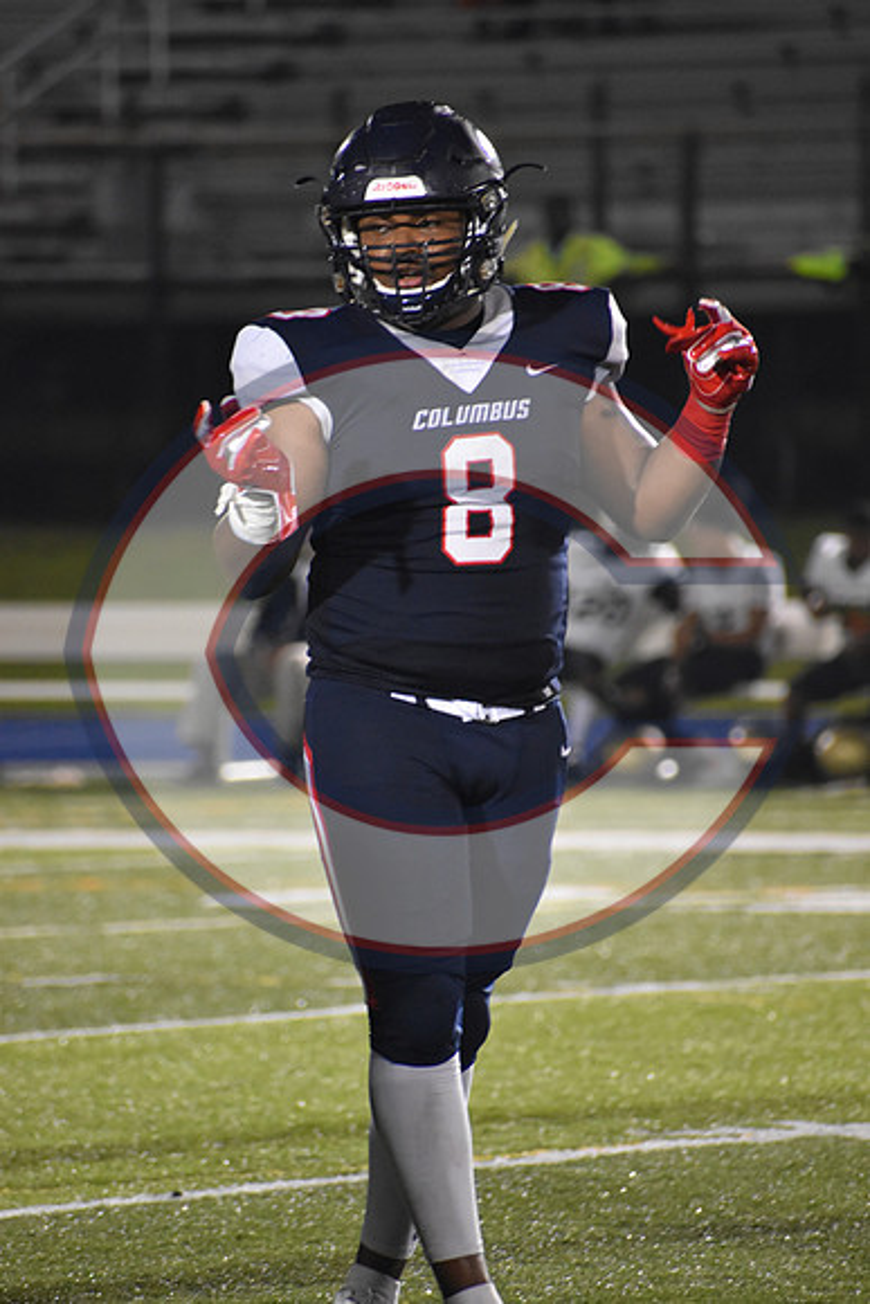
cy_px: 652
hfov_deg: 3.1
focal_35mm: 450
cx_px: 435
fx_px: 16301
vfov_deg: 4.6
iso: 3200
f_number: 6.3
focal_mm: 300
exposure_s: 1/160
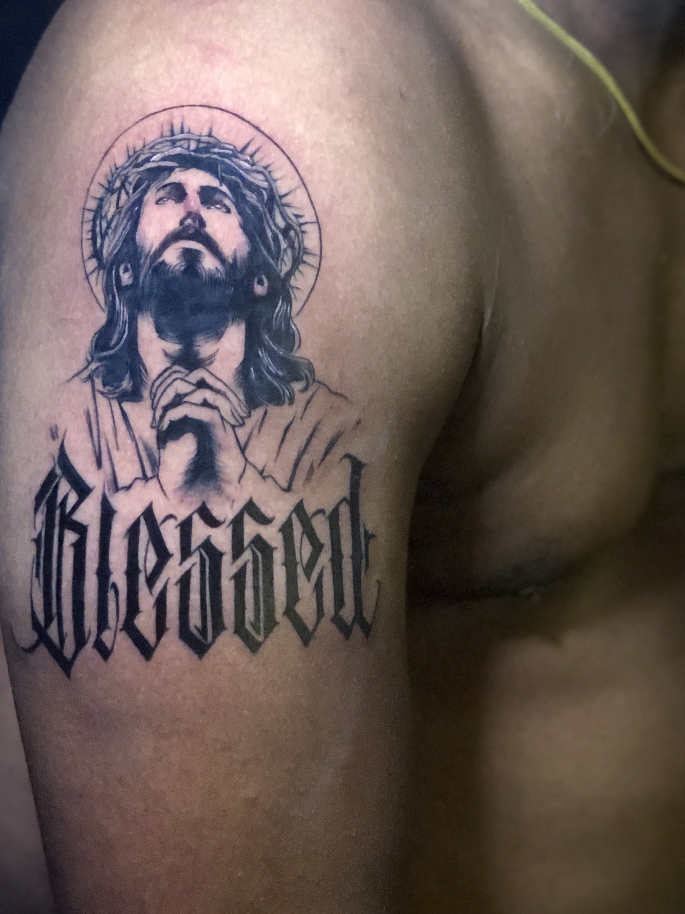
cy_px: 214
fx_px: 2190
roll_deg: -4.3
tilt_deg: -14.4
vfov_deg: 23.3
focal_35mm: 83
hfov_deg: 17.7
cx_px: 171
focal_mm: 6
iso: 250
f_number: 2.4
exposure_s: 1/8
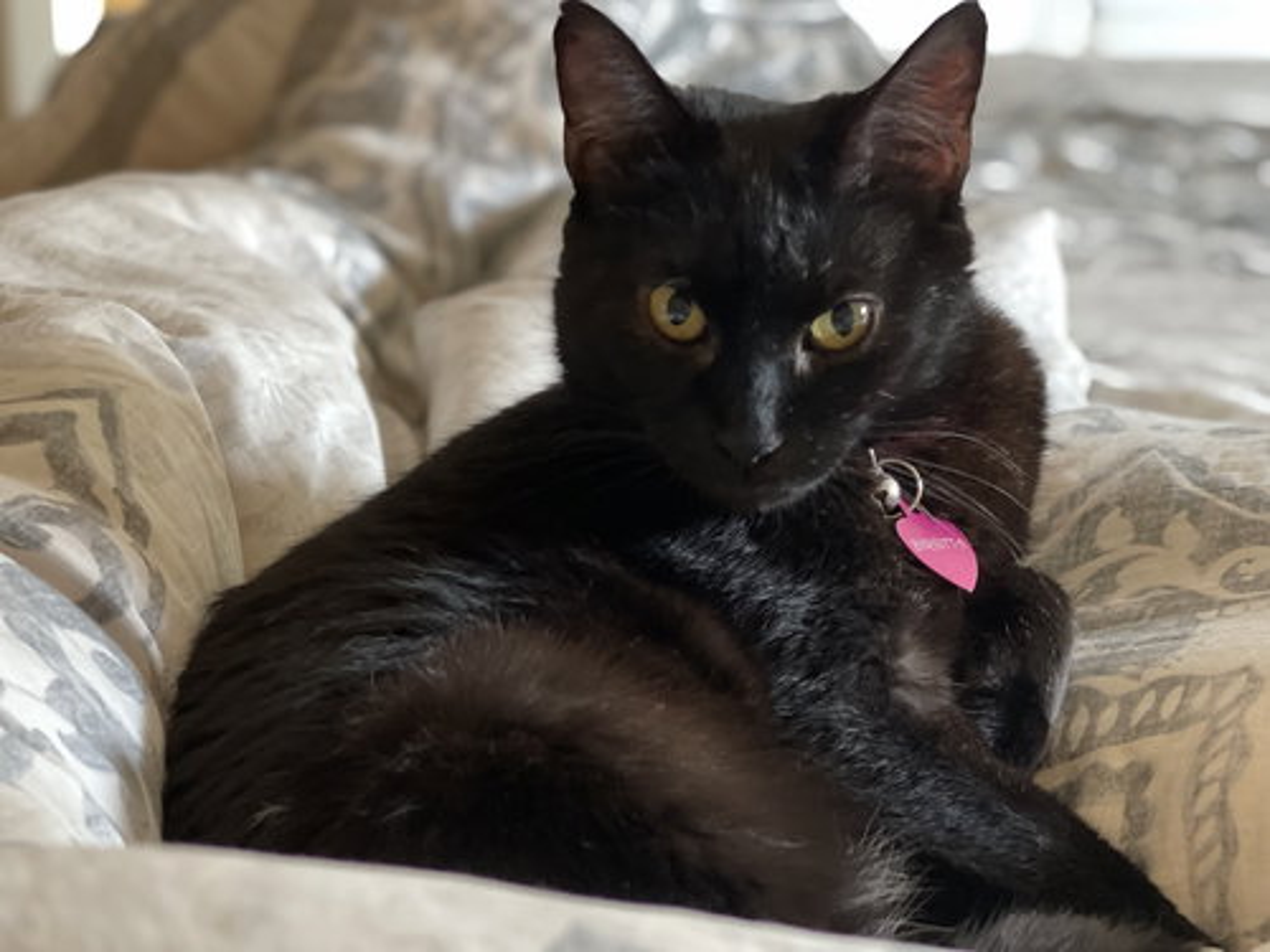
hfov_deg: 30.3
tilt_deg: -17.1
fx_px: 2348
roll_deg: -1.8
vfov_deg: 22.9
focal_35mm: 64
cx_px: 635
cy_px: 476
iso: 400
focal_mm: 7.5
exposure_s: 1/20
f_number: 2.2
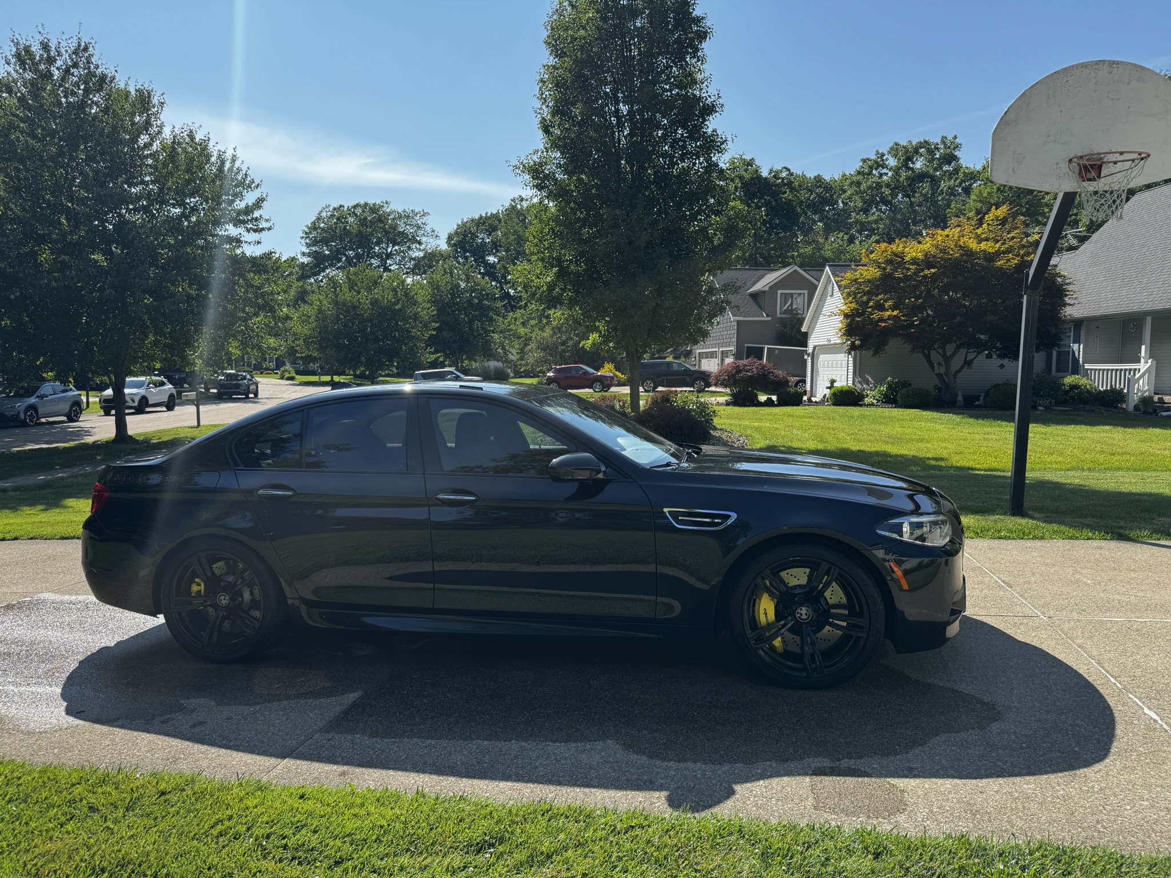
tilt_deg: -5.6
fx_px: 812
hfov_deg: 71.6
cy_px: 439
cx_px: 586
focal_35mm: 24
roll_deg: -0.1
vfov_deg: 56.8
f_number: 1.78
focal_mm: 6.76
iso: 80
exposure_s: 1/2174
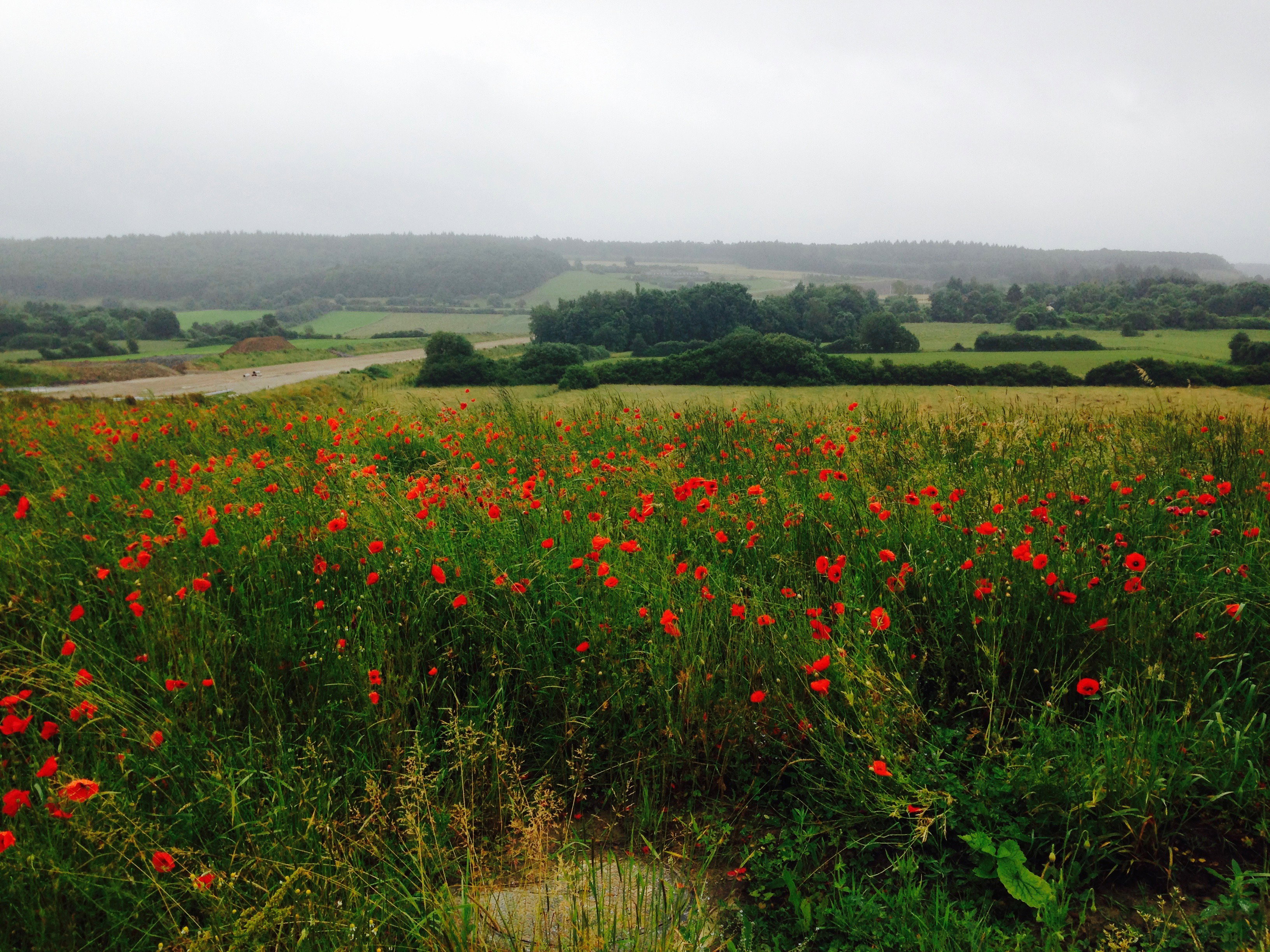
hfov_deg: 55.4
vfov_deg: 42.9
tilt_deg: -8.7
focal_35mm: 33
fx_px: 1211
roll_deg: +2.1
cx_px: 635
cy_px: 476
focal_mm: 4.12
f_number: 2.4
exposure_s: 1/565
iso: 50
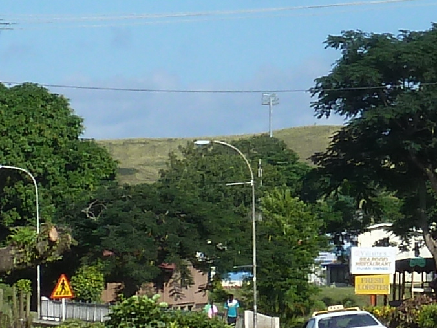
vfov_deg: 6.8
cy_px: 53
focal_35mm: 219
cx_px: 579
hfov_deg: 8.9
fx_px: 2765
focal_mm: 6.1
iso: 80
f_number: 5
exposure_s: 1/400
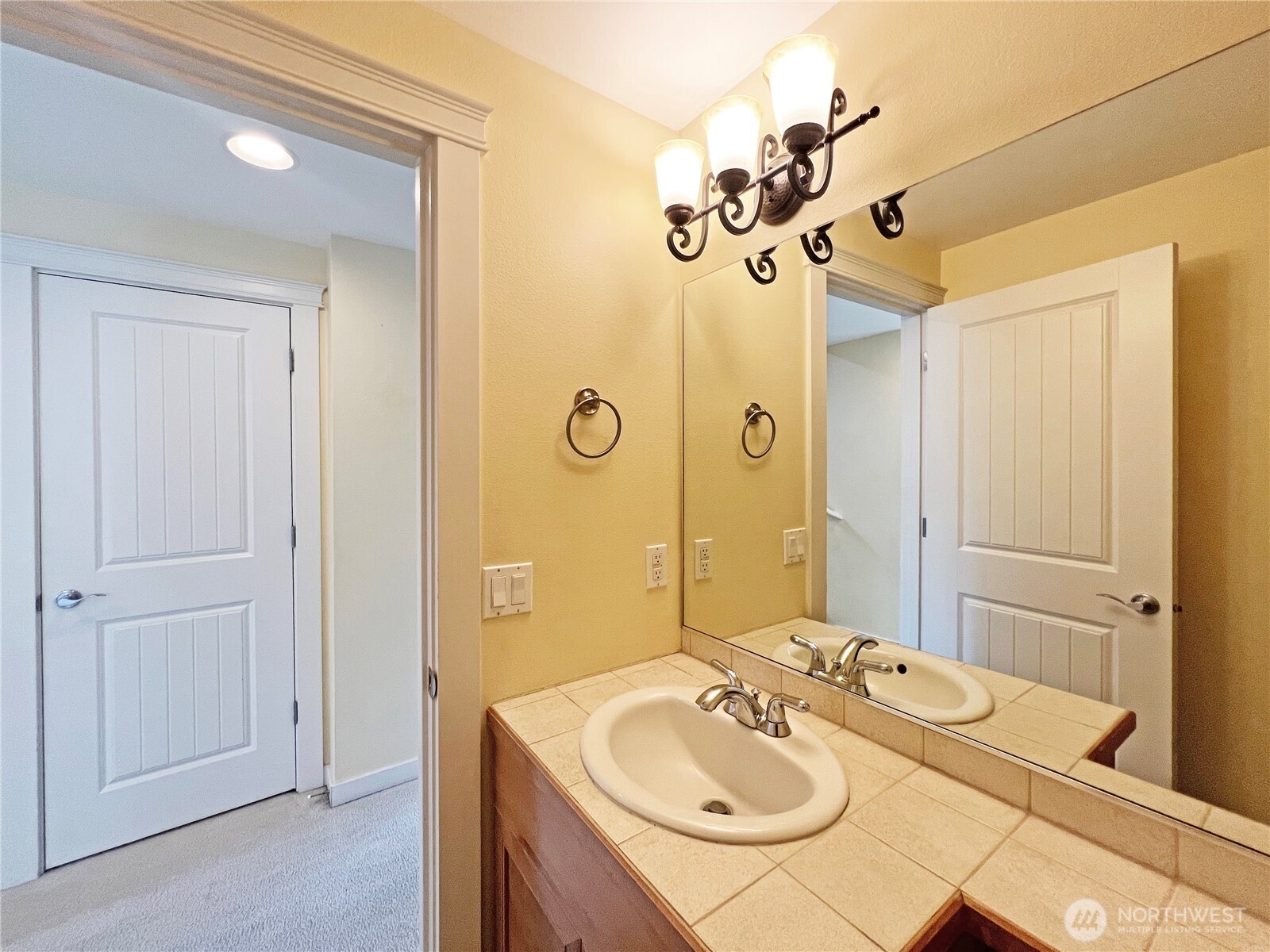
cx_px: 635
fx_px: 477
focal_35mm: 13
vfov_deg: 89.9
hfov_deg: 106.2
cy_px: 476
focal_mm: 1.57
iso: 125
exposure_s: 1/120
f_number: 1.8
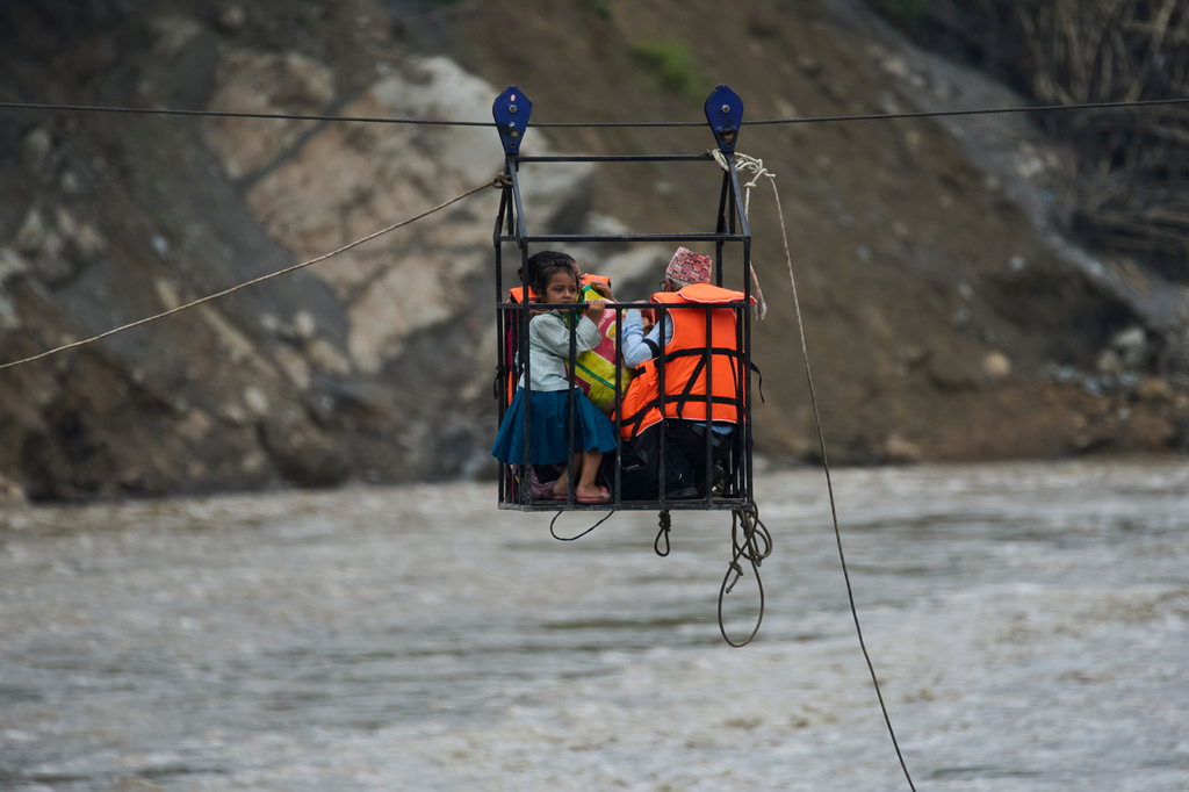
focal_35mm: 600
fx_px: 19809
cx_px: 594
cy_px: 396
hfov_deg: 3.4
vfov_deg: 2.3
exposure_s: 1/1250
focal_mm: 400
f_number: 5.6
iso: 320
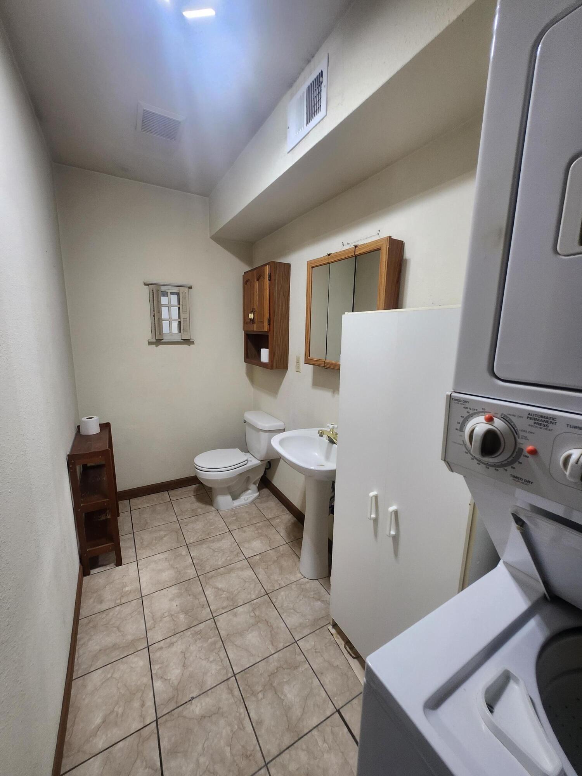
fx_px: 291
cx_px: 291
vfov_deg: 106.2
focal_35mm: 13
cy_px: 388
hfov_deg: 89.9
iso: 80
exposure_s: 1/60
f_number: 2.2
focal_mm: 1.74
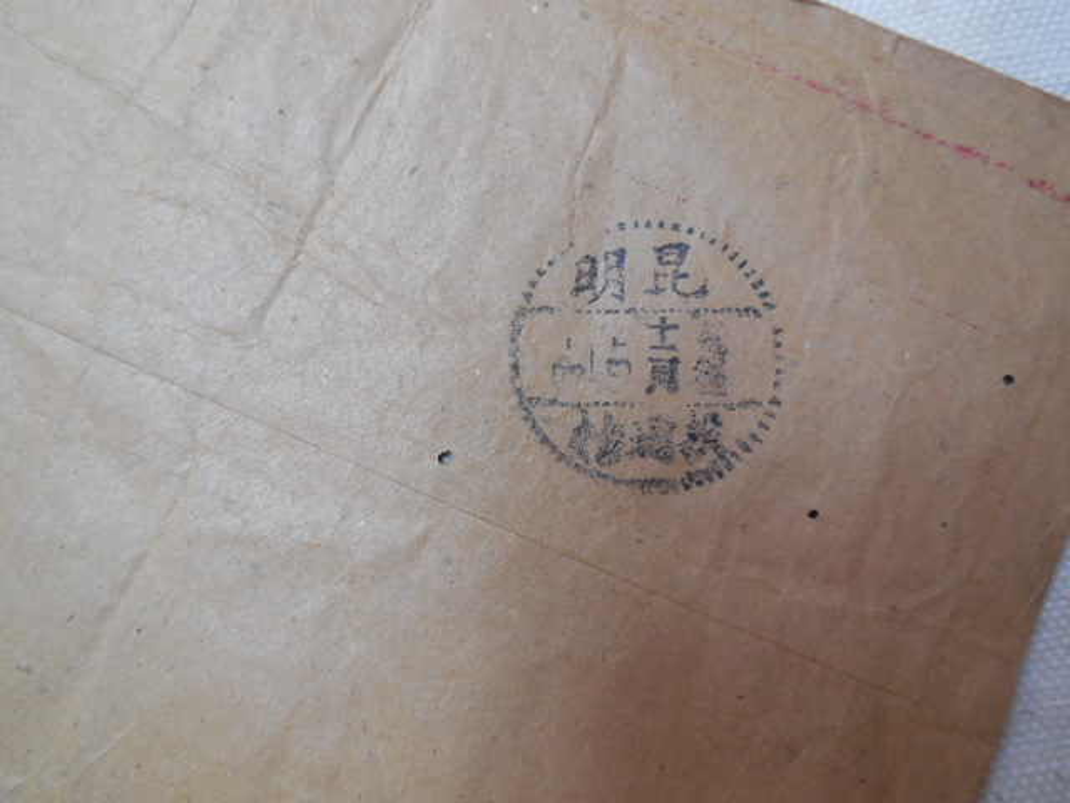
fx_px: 927
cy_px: 402
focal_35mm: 30
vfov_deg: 46.8
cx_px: 535
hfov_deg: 60.0
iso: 450
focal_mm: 5.3
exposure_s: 1/250
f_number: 3.2
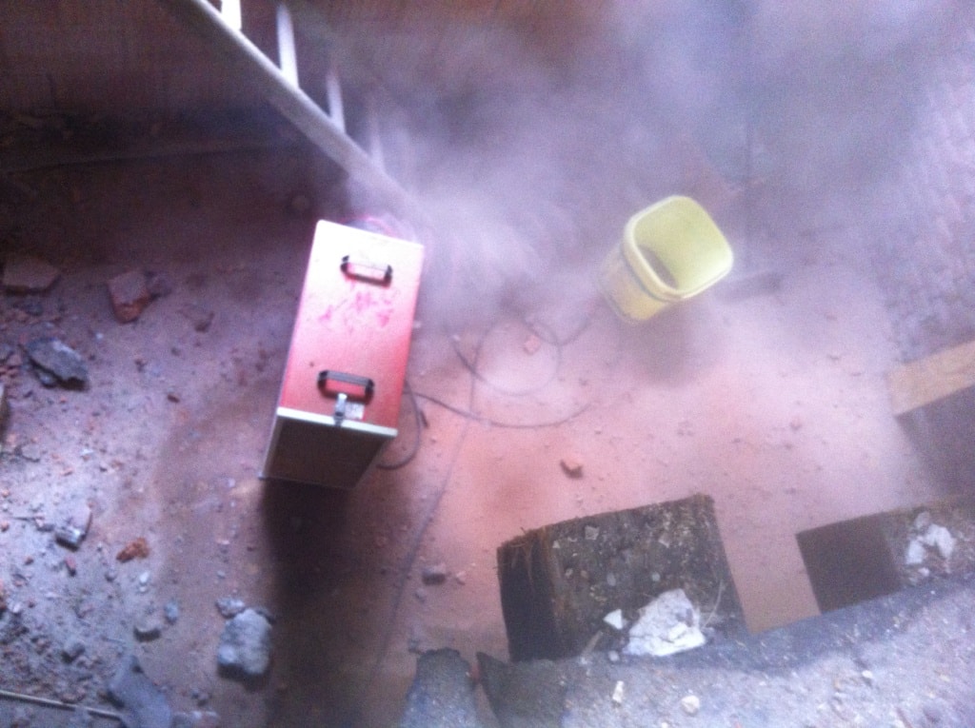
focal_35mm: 35
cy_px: 364
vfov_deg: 40.6
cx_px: 488
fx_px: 984
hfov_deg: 52.7
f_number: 2.8
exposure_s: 1/15
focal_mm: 3.85
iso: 320
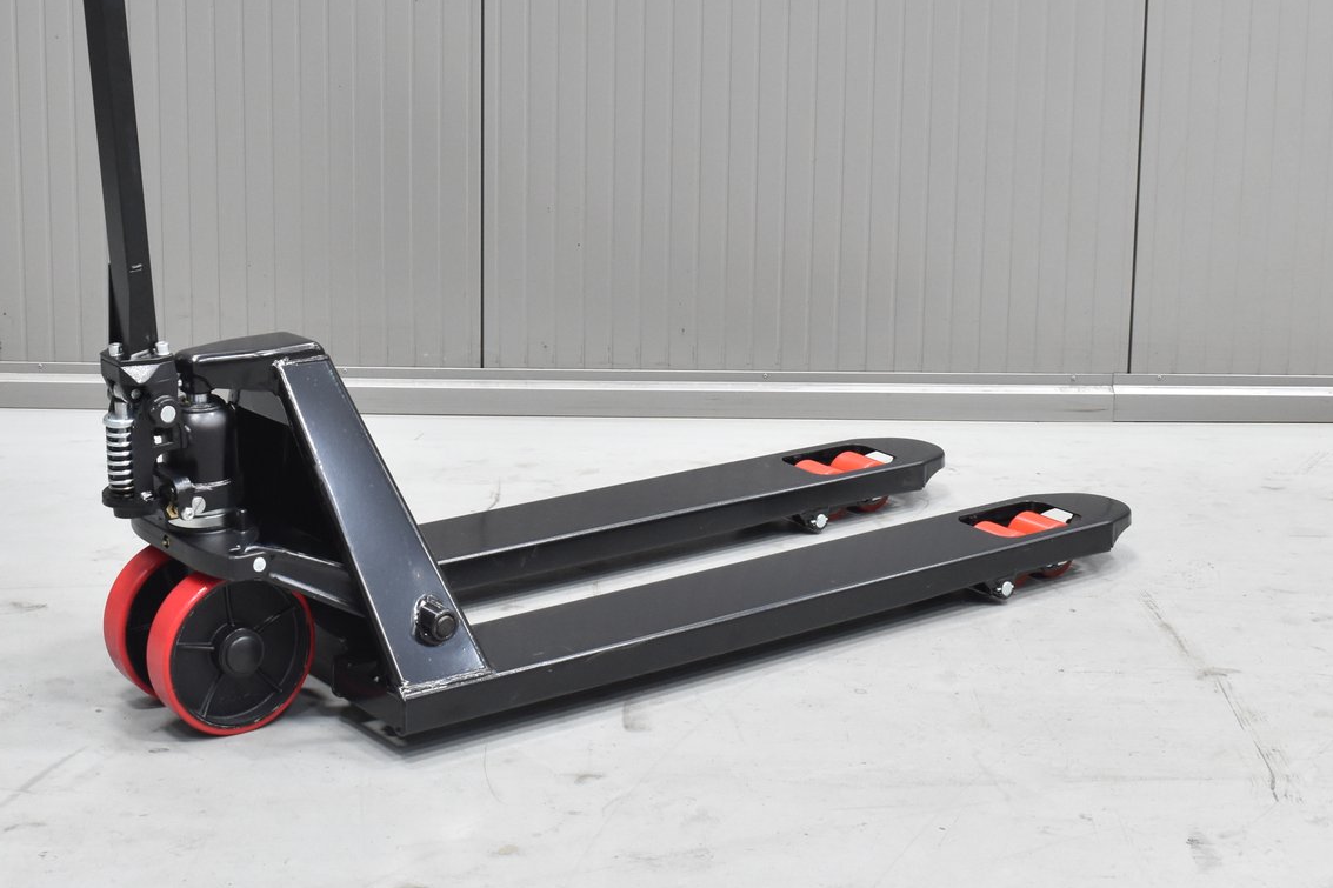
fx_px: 2258
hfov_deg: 32.7
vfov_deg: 22.0
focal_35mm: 61
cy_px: 203
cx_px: 499
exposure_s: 1/13
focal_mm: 24
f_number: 6.3
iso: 1000
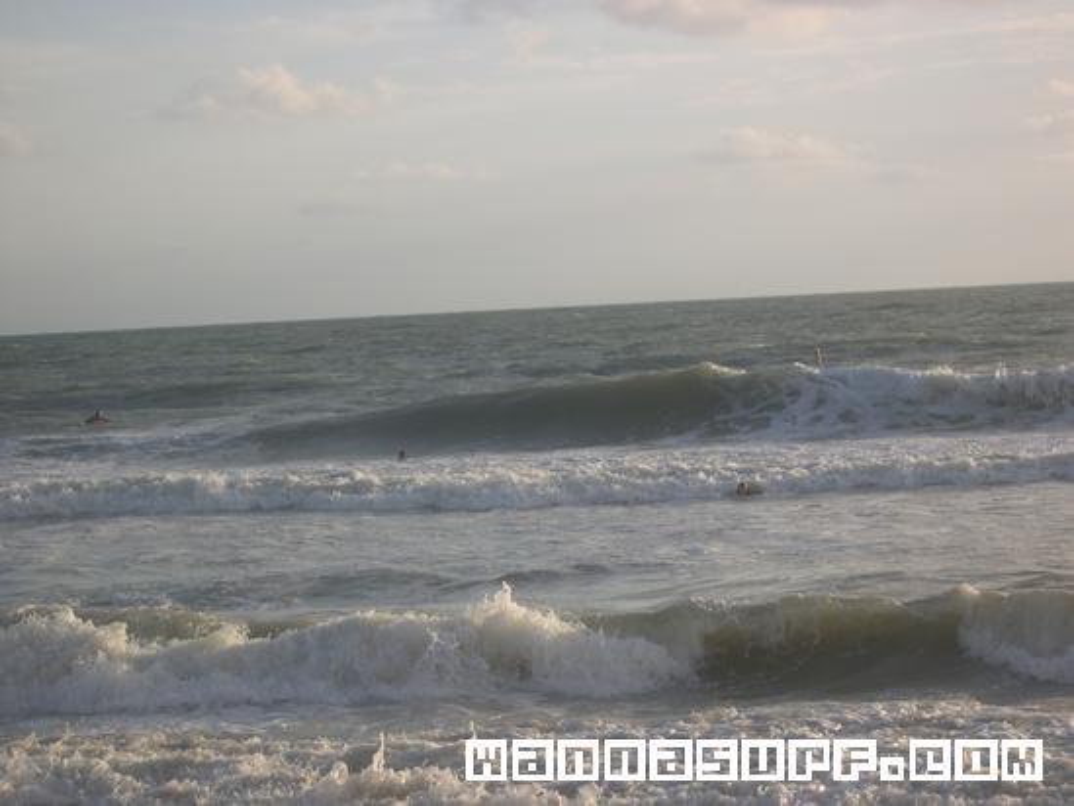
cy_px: 403
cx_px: 537
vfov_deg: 13.0
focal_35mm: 114
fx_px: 3538
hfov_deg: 17.3
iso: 100
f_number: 4.9
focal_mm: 24
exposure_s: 1/286
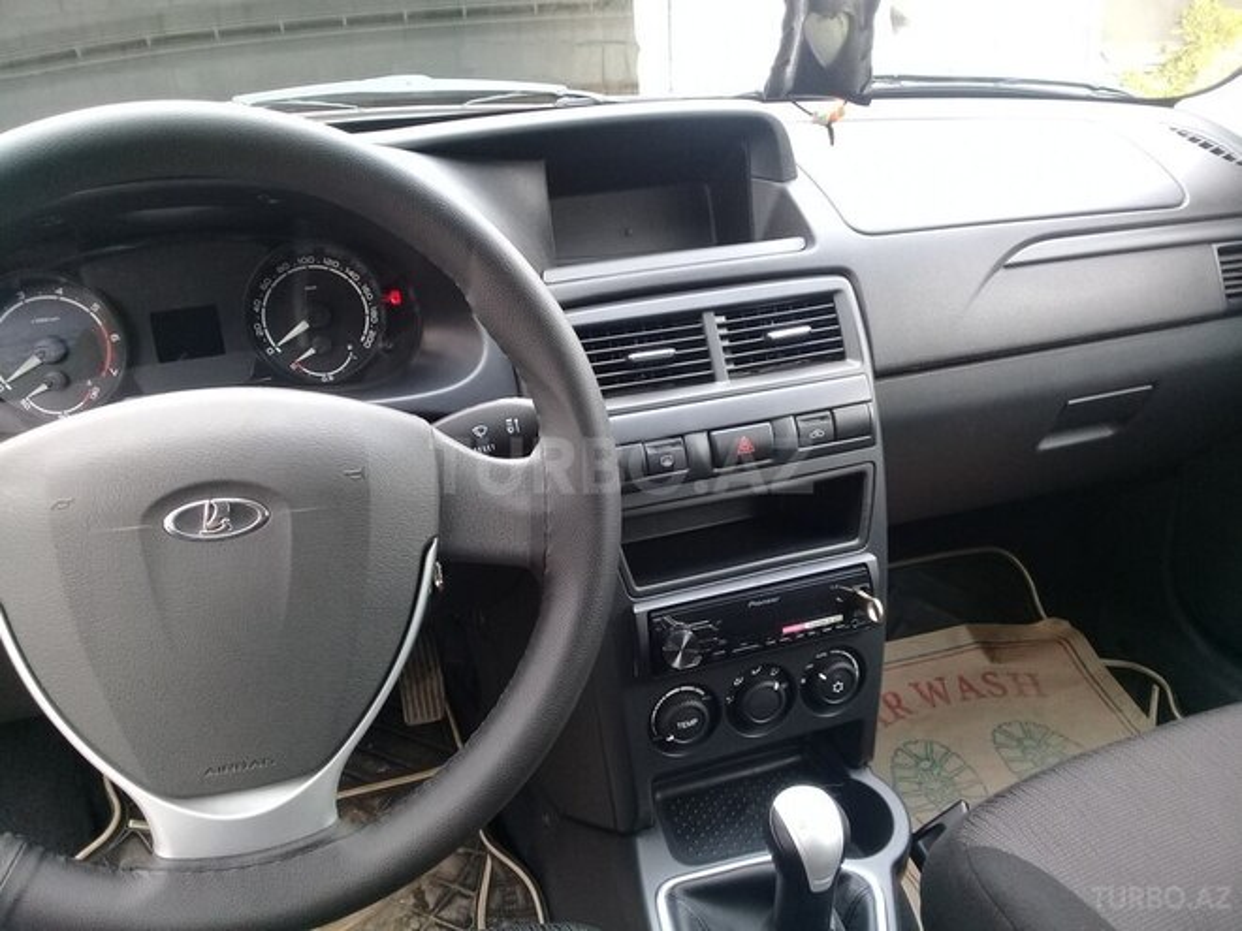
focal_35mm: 31
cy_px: 466
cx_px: 621
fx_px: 1112
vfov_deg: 45.4
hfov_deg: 58.4
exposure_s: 1/33
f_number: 2.2
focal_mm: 3.3
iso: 64
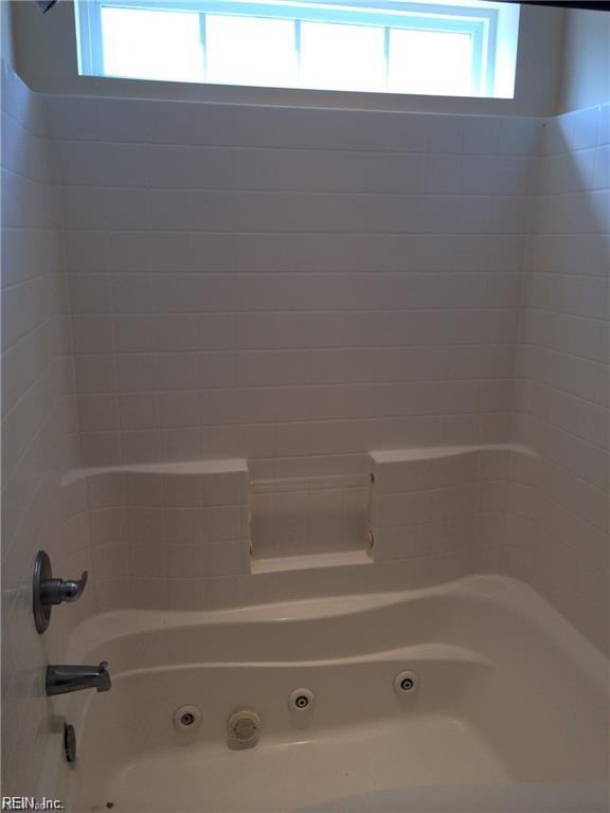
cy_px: 406
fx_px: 705
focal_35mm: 30
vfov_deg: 60.0
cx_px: 305
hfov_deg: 46.8
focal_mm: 4.12
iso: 50
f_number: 2.2
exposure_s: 1/120
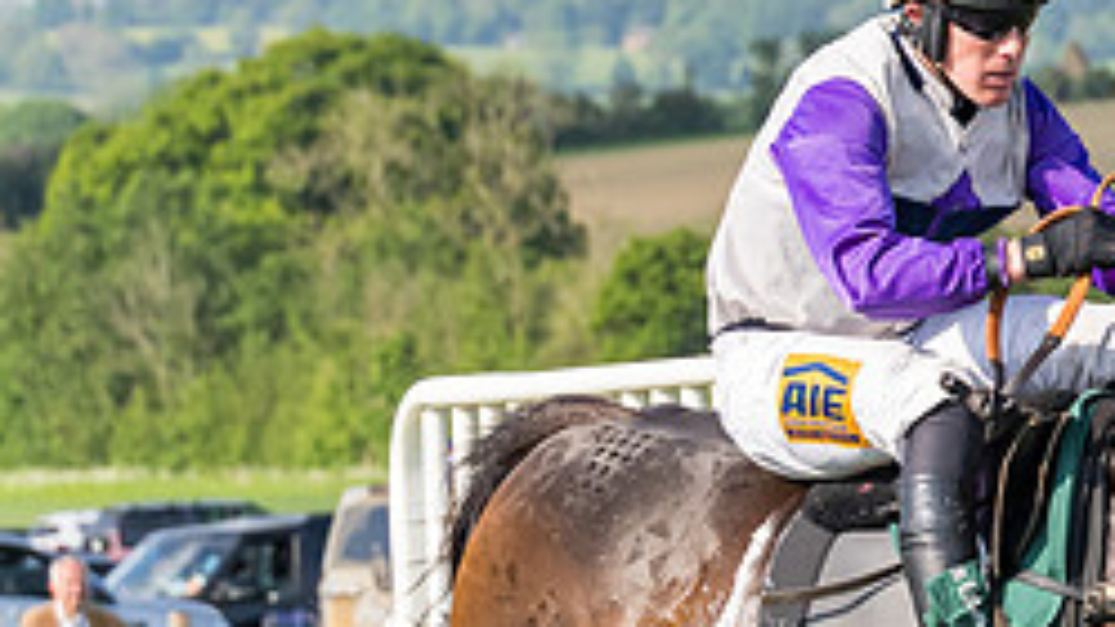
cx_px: 1326
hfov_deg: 5.7
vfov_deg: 3.2
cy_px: 798
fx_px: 11115
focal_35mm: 376
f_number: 4
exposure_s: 1/4000
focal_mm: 70
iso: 500
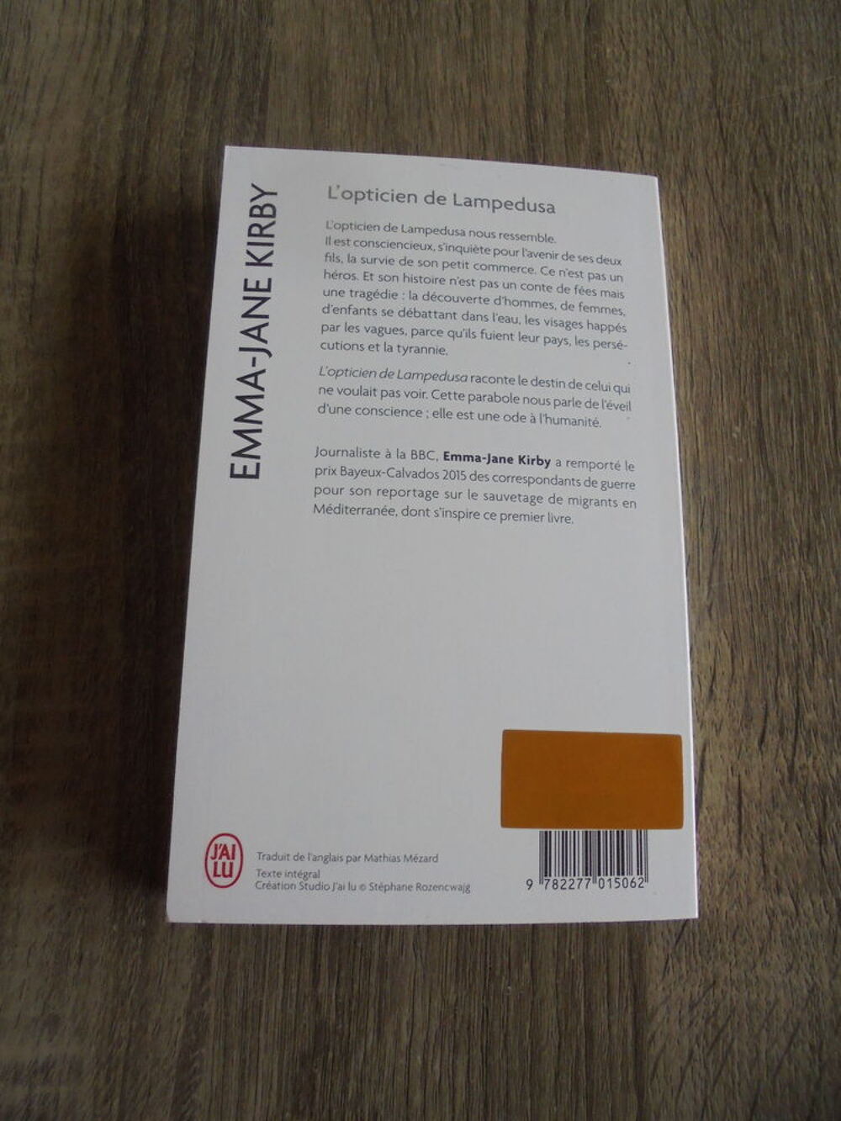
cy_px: 560
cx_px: 420
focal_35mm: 26
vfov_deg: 67.3
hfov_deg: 53.1
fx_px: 842
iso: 250
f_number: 3.5
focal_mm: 4.6
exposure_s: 1/30
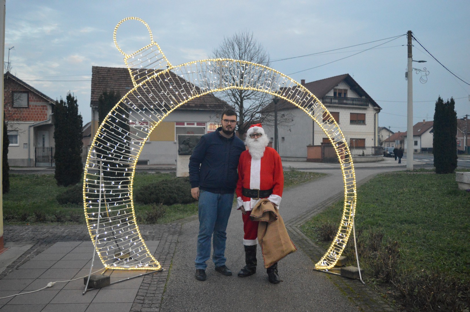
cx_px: 235
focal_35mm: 33
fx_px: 430
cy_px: 156
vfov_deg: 39.9
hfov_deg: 57.3
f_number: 4
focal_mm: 22
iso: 3200
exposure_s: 1/1250
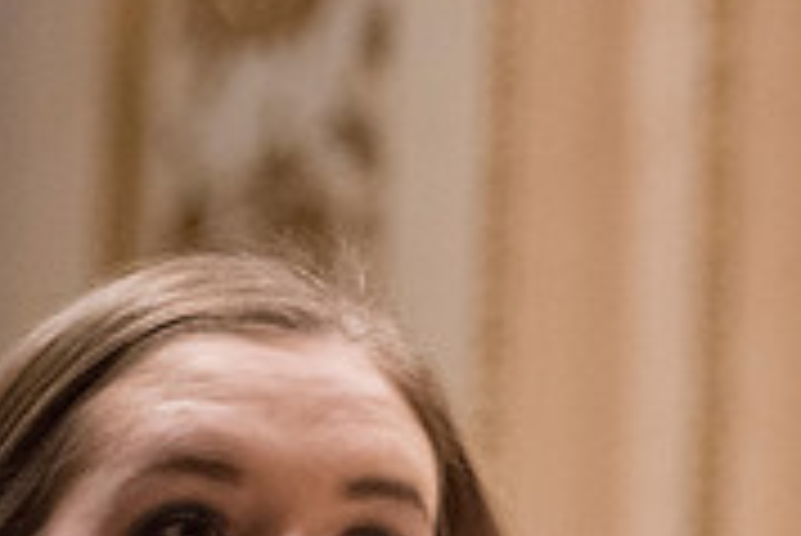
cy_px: 772
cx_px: 207
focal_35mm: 457
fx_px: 10176
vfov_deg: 3.0
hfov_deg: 4.5
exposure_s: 1/160
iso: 12800
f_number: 6.3
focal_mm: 140
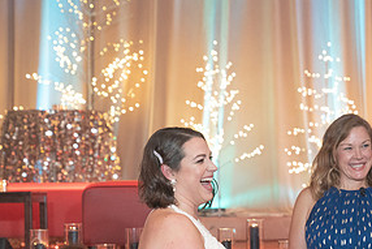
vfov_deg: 9.6
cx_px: 343
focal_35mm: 142
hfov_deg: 14.3
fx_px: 1468
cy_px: 220
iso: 4000
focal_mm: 70
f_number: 4
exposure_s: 1/125
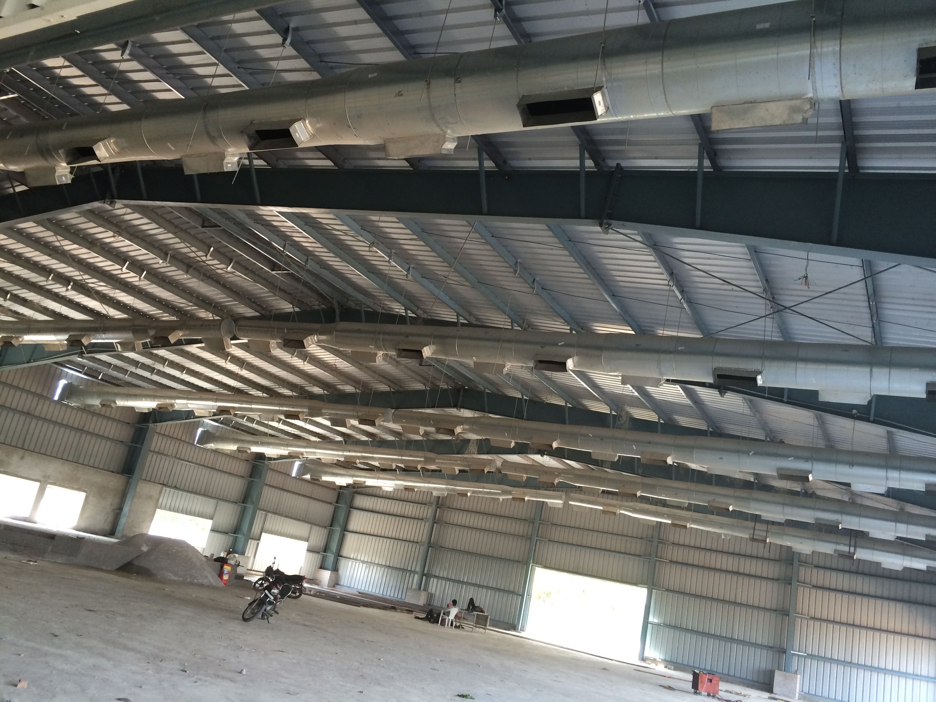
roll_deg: -11.7
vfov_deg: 48.2
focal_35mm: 29
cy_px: 351
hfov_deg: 61.7
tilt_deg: +15.0
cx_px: 468
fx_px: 784
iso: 50
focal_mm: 4.15
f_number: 2.2
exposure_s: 1/30
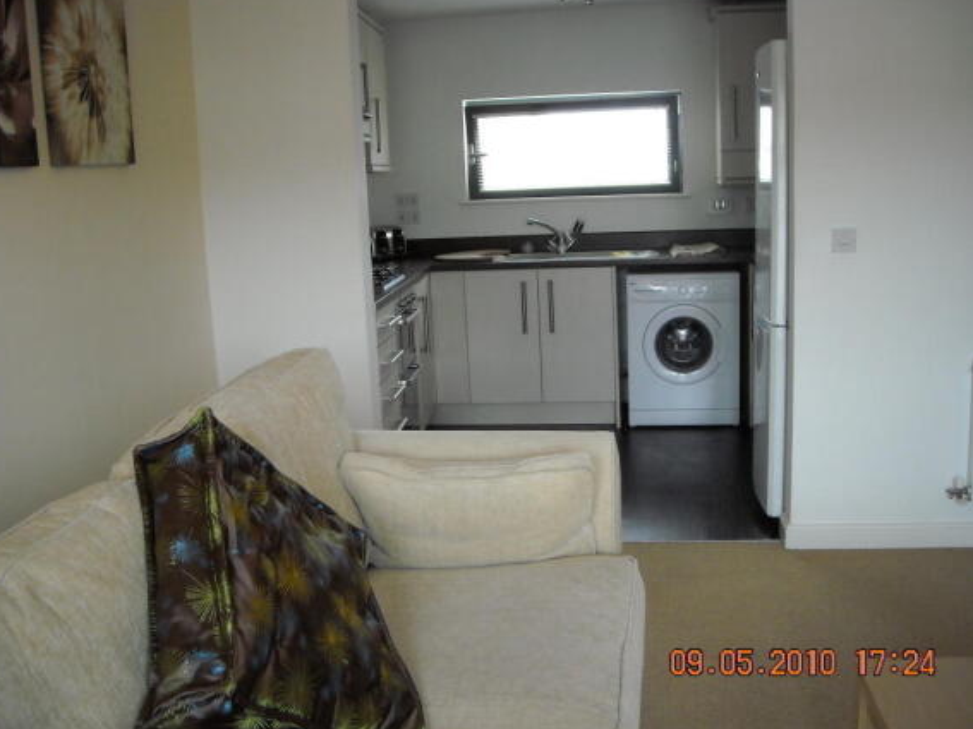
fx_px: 1012
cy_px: 366
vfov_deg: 39.6
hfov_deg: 51.4
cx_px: 478
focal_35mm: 36
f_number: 2.8
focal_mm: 5.7
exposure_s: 1/60
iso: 295
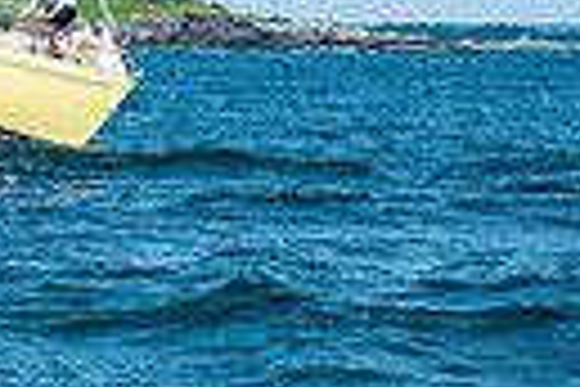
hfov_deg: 6.8
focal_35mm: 298
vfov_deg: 4.6
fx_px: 4801
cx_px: -373
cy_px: -358
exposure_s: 1/2500
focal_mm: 66
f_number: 5
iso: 250
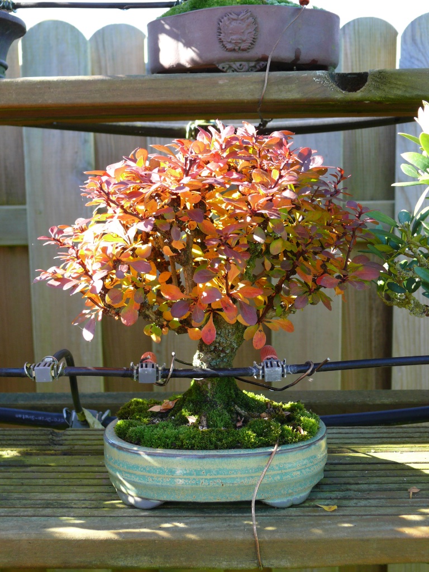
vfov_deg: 39.7
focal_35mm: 48
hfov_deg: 30.3
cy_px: 286
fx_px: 793
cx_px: 214
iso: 100
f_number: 3.2
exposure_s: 1/100
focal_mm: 10.2
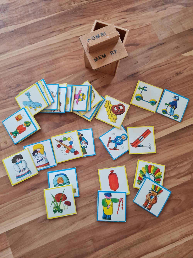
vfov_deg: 67.3
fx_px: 193
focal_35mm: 26
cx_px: 96
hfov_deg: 53.1
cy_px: 129
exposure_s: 1/50
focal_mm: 5.4
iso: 200
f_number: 1.8
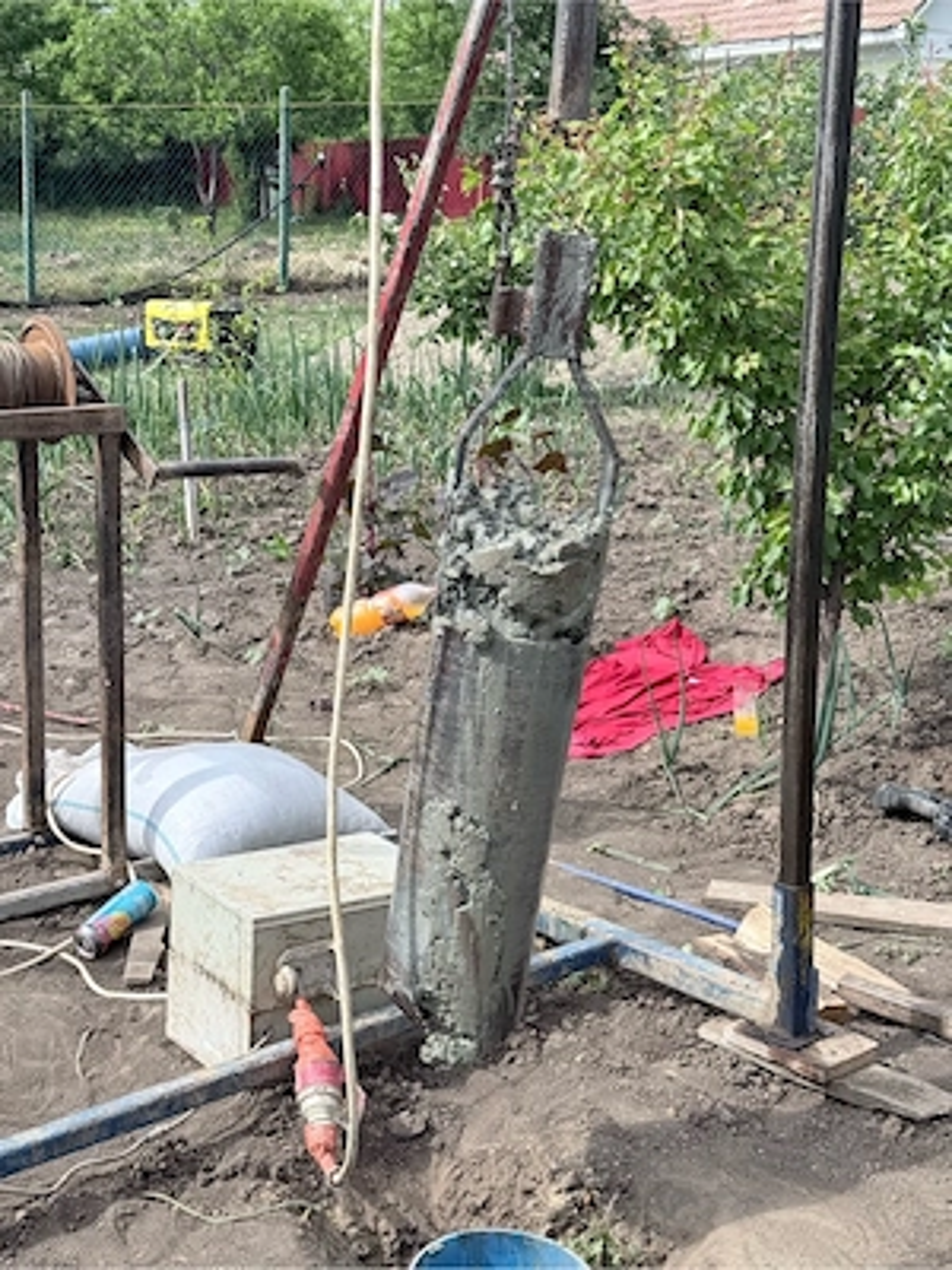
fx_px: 1760
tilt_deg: -11.2
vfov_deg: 39.7
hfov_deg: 30.3
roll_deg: -2.4
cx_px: 476
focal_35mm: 48
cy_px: 635
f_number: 1.78
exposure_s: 1/2415
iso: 64
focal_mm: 6.76
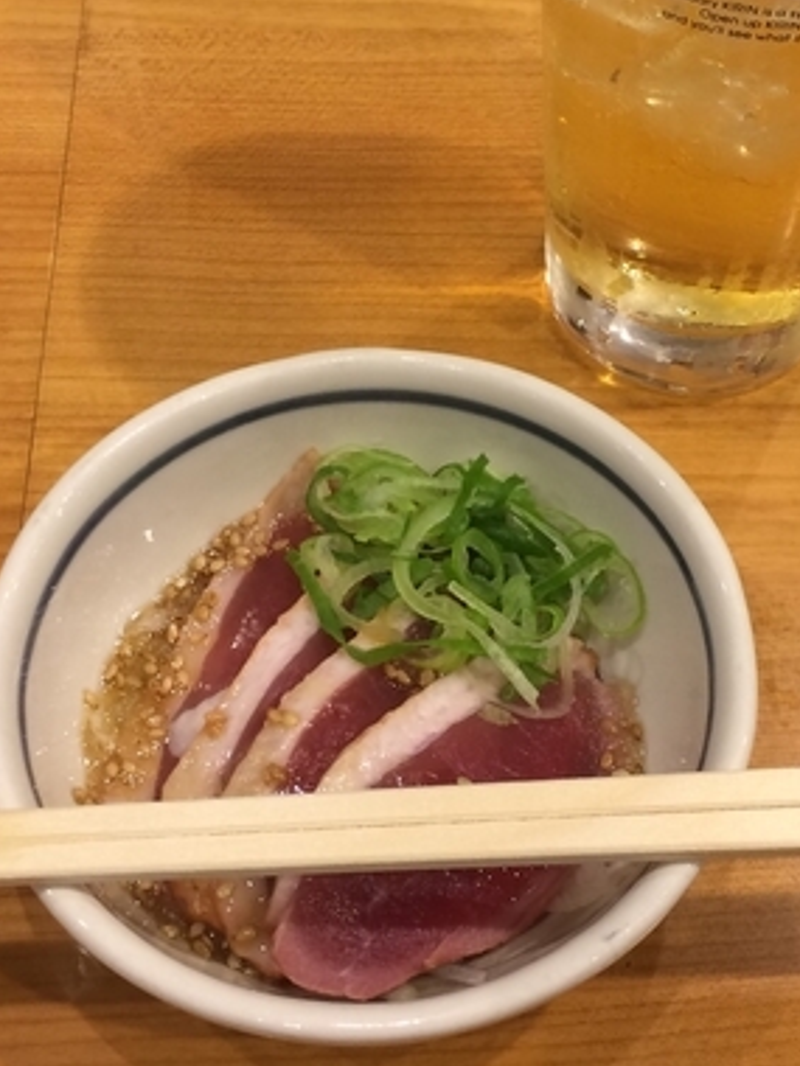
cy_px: 432
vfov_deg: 31.6
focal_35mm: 61
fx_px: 1880
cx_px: 474
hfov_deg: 24.0
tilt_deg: -55.0
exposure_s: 1/30
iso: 50
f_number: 2.2
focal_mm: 4.15
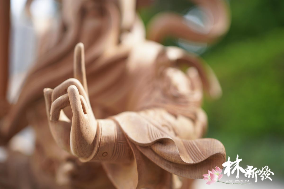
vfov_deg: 37.9
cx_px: 142
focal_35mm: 35
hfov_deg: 54.4
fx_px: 276
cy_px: 94
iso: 100
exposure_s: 1/500
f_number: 2.2
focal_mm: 35
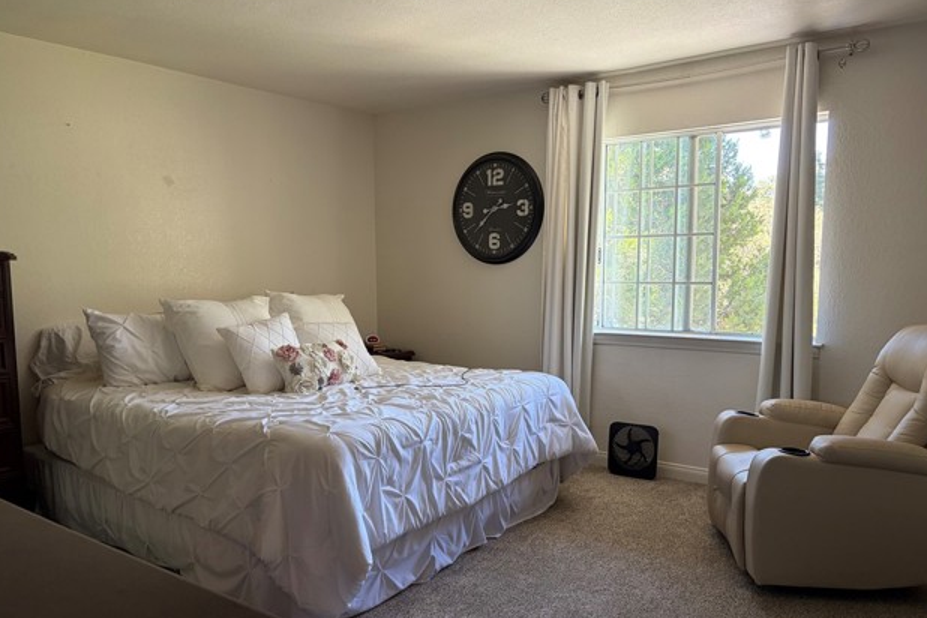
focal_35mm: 28
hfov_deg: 65.5
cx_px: 462
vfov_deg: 46.3
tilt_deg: -5.9
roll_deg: +0.9
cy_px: 340
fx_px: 721
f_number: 1.6
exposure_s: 1/60
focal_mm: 5.96
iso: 100
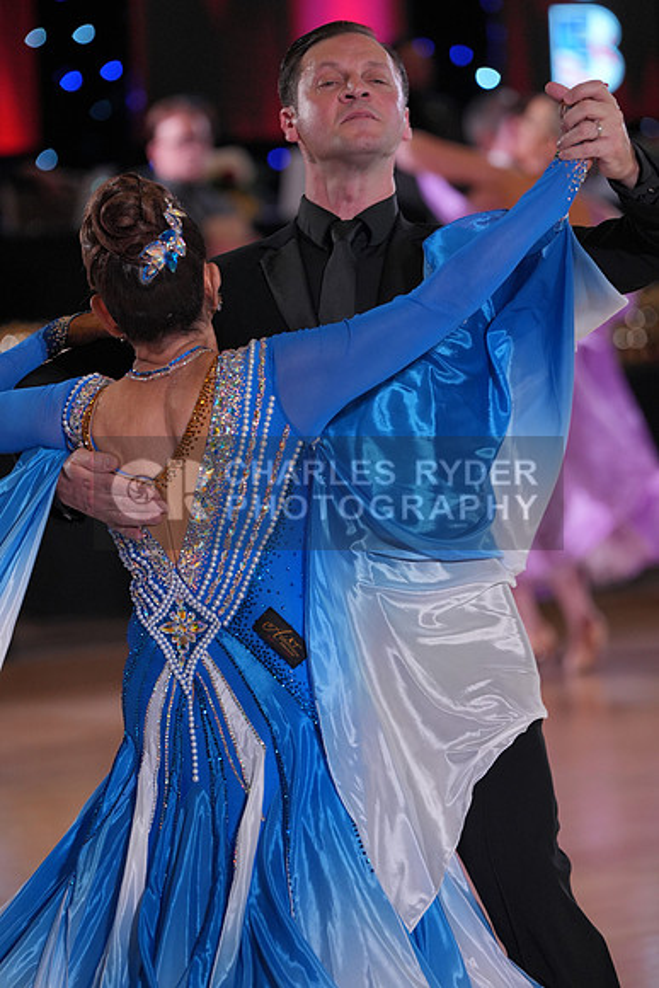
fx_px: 4994
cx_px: 330
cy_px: 494
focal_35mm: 182
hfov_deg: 7.5
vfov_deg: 11.3
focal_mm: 182
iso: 1600
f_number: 4
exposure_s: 1/500
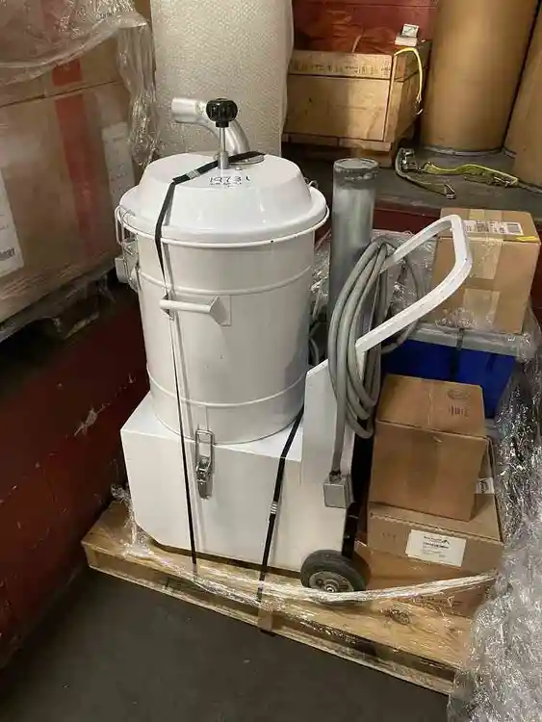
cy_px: 361
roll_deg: -0.2
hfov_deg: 53.1
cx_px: 271
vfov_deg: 67.3
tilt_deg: -33.9
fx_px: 542
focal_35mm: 26
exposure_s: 1/36
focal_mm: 4.2
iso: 640
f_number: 1.6
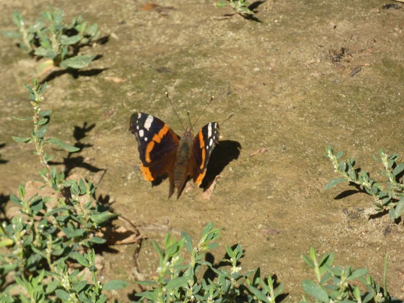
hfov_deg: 3.0
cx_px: 202
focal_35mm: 661
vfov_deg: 2.3
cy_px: 152
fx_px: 7716
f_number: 5.6
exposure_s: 1/125
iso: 80
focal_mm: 118.5
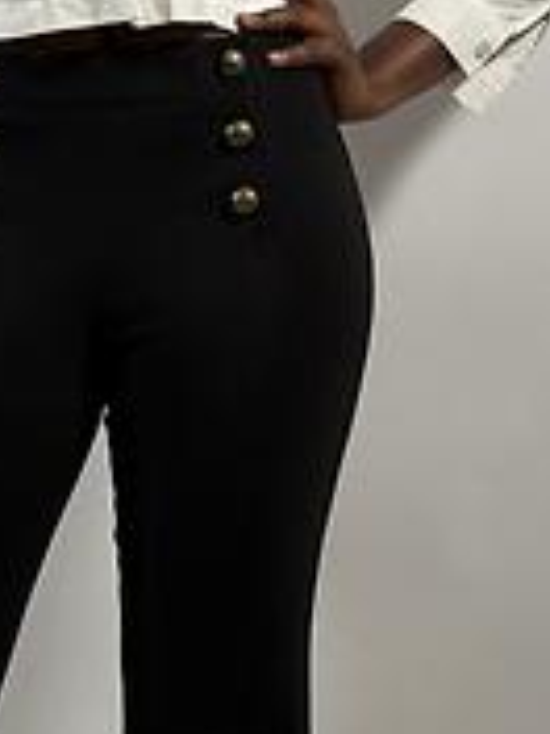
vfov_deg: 12.0
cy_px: 342
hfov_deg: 9.0
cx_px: 42
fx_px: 3474
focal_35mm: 164
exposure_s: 1/100
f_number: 1.78
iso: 64
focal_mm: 6.76
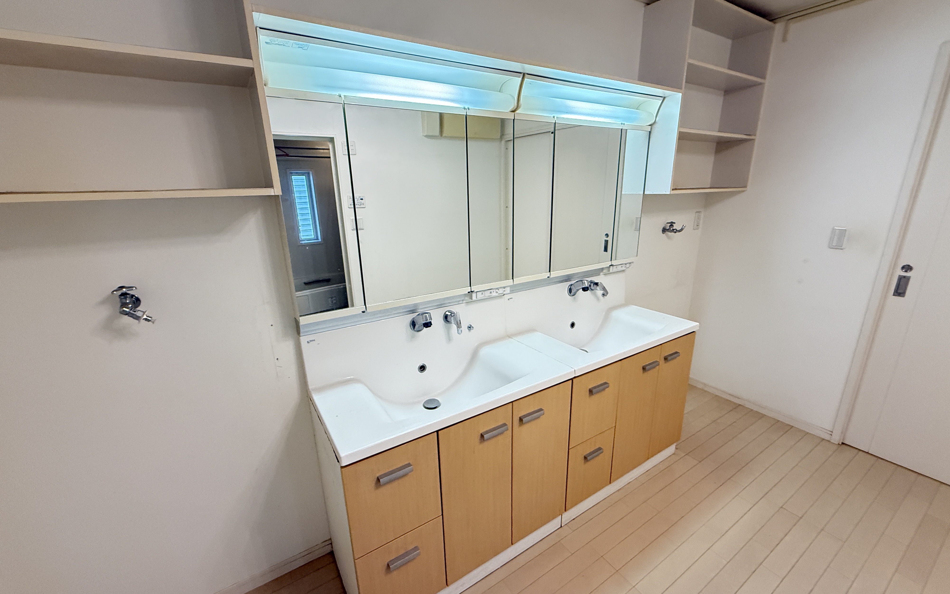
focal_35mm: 15
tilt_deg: -16.5
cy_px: 303
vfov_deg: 74.8
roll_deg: +1.6
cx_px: 476
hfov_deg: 101.5
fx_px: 388
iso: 640
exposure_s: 1/100
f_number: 2.2
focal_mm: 2.22
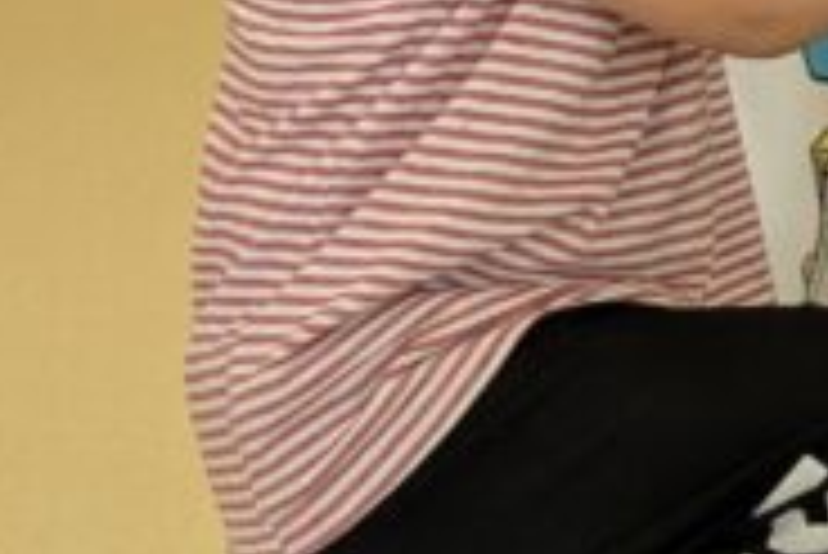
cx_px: 1559
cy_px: 59
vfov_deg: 9.8
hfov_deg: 13.1
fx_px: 3199
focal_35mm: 139
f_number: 1.85
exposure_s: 1/112
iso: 103
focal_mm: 6.81
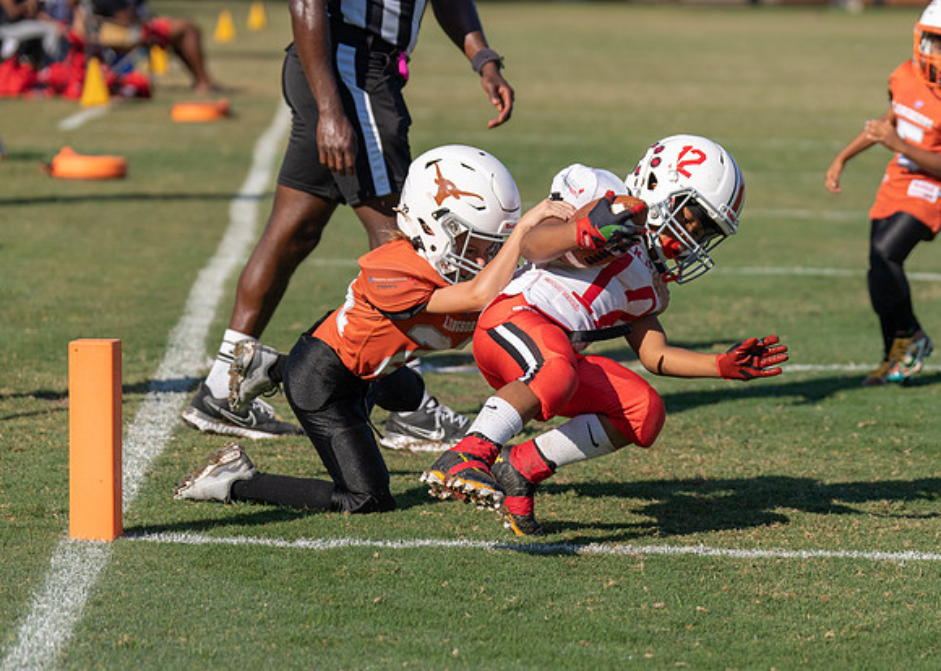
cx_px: 628
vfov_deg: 8.5
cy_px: 378
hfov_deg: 11.8
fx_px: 4544
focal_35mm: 170
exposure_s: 1/3200
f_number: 2.8
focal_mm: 108
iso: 160
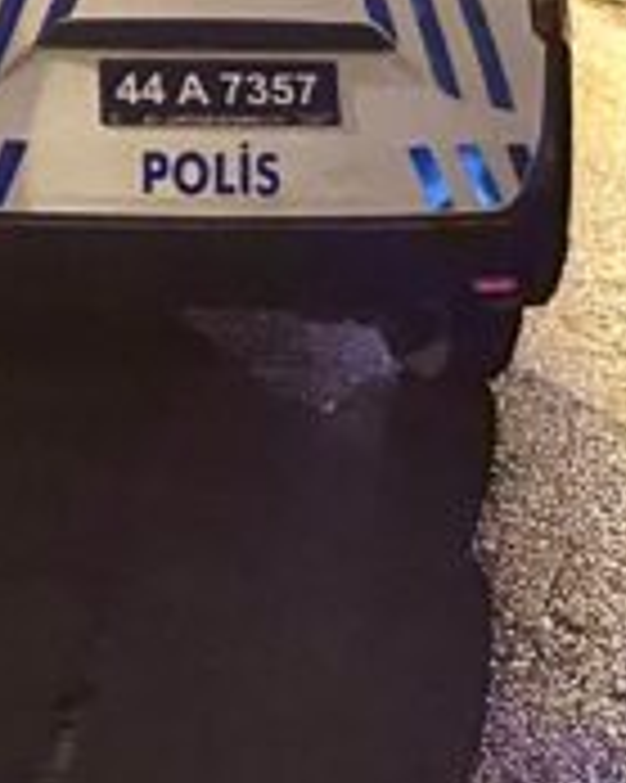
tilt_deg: +6.0
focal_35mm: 138
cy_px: -549
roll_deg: -1.7
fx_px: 3199
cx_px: -239
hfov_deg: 10.9
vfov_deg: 12.9
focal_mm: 6.86
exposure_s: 1/33
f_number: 1.78
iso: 640
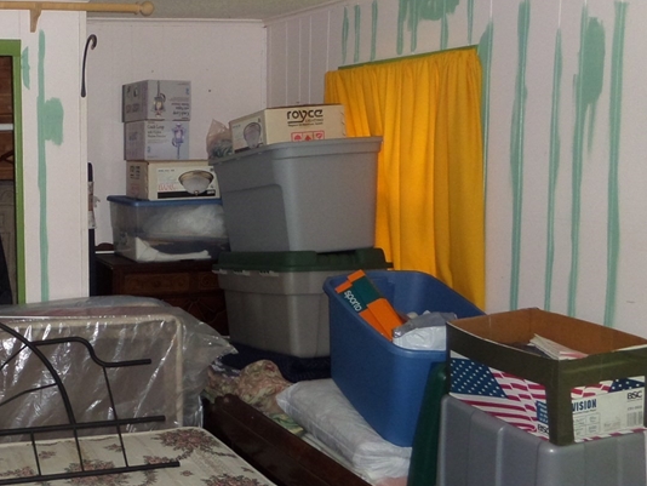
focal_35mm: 46
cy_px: 251
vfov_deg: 31.5
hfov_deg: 37.8
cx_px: 36
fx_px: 860
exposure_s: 1/30
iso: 240
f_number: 3.2
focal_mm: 4
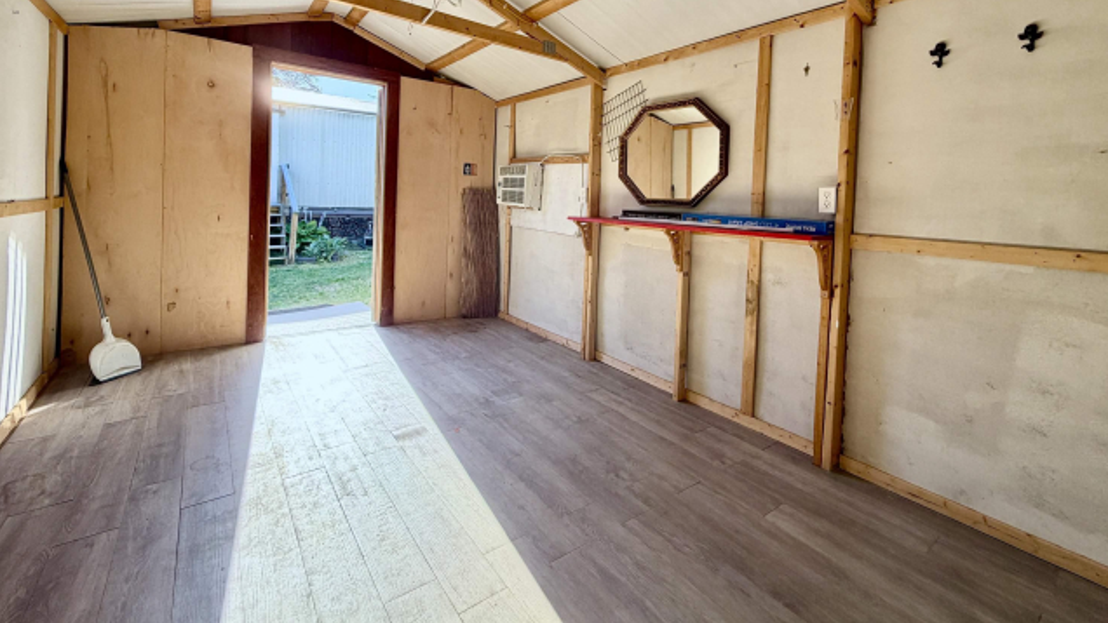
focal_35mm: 16
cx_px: 555
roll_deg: -1.4
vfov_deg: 65.3
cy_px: 207
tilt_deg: -0.8
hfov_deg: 99.4
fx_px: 470
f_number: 2.2
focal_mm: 2.22
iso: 64
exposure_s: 1/181
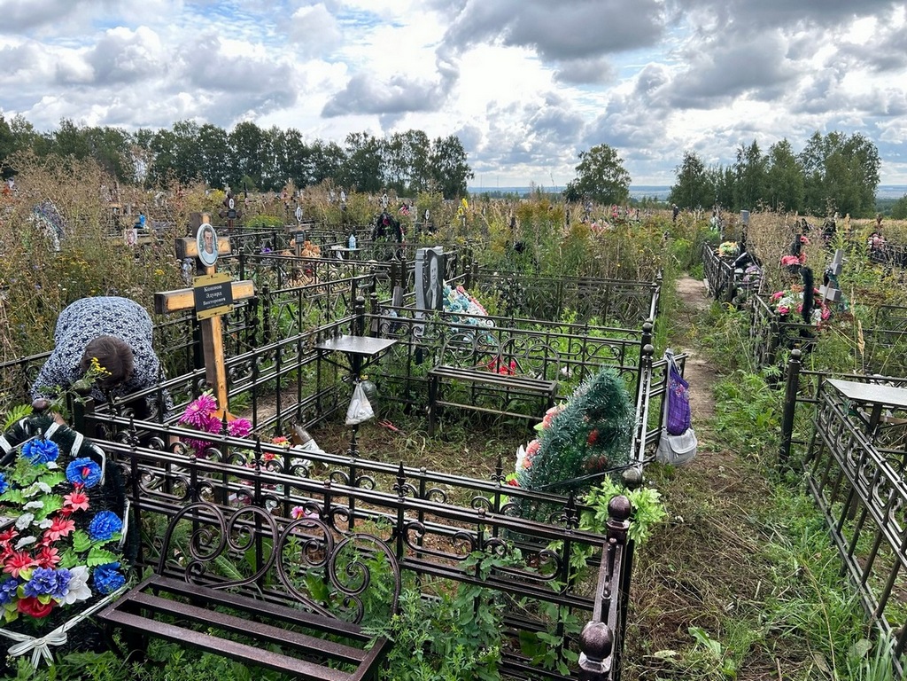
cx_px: 454
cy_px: 340
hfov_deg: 67.3
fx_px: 681
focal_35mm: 26
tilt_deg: -14.6
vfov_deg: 53.1
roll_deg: +0.1
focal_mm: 5.7
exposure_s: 1/909
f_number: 1.5
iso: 50
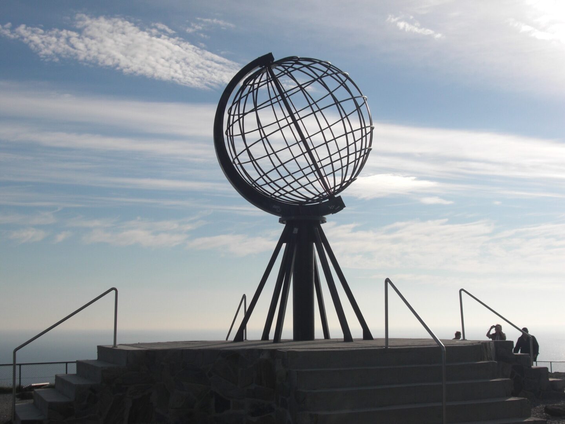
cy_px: 212
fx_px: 849
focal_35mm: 52
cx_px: 282
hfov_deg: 36.8
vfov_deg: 28.0
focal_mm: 9.1
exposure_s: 1/320
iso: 50
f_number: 9.7
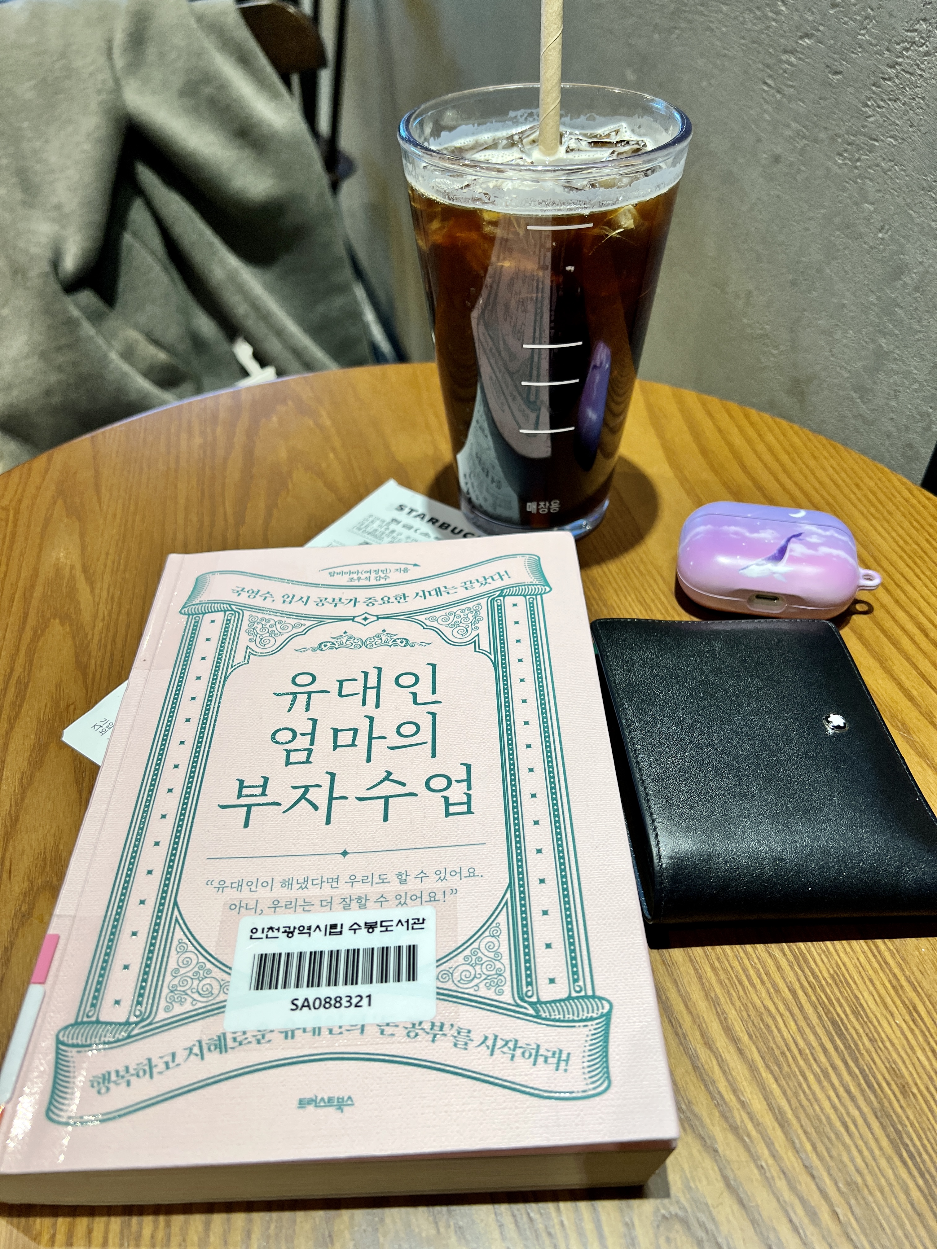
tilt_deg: -42.2
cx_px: 468
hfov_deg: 53.1
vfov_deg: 67.3
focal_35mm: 26
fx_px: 938
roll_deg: +2.2
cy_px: 624
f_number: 1.5
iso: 80
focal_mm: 5.7
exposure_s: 1/120
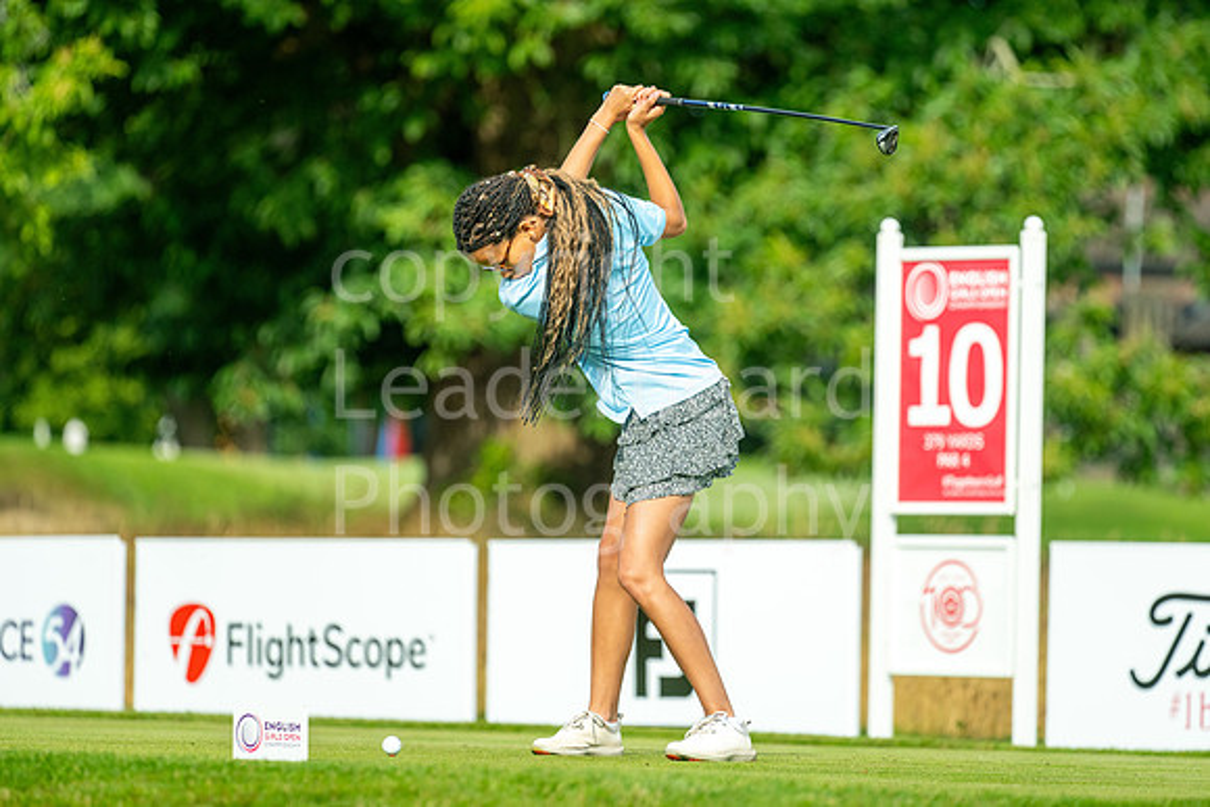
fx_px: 10085
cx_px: 605
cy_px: 404
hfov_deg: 6.9
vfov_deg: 4.6
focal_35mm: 300
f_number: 5
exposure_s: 1/2500
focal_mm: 300
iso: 500
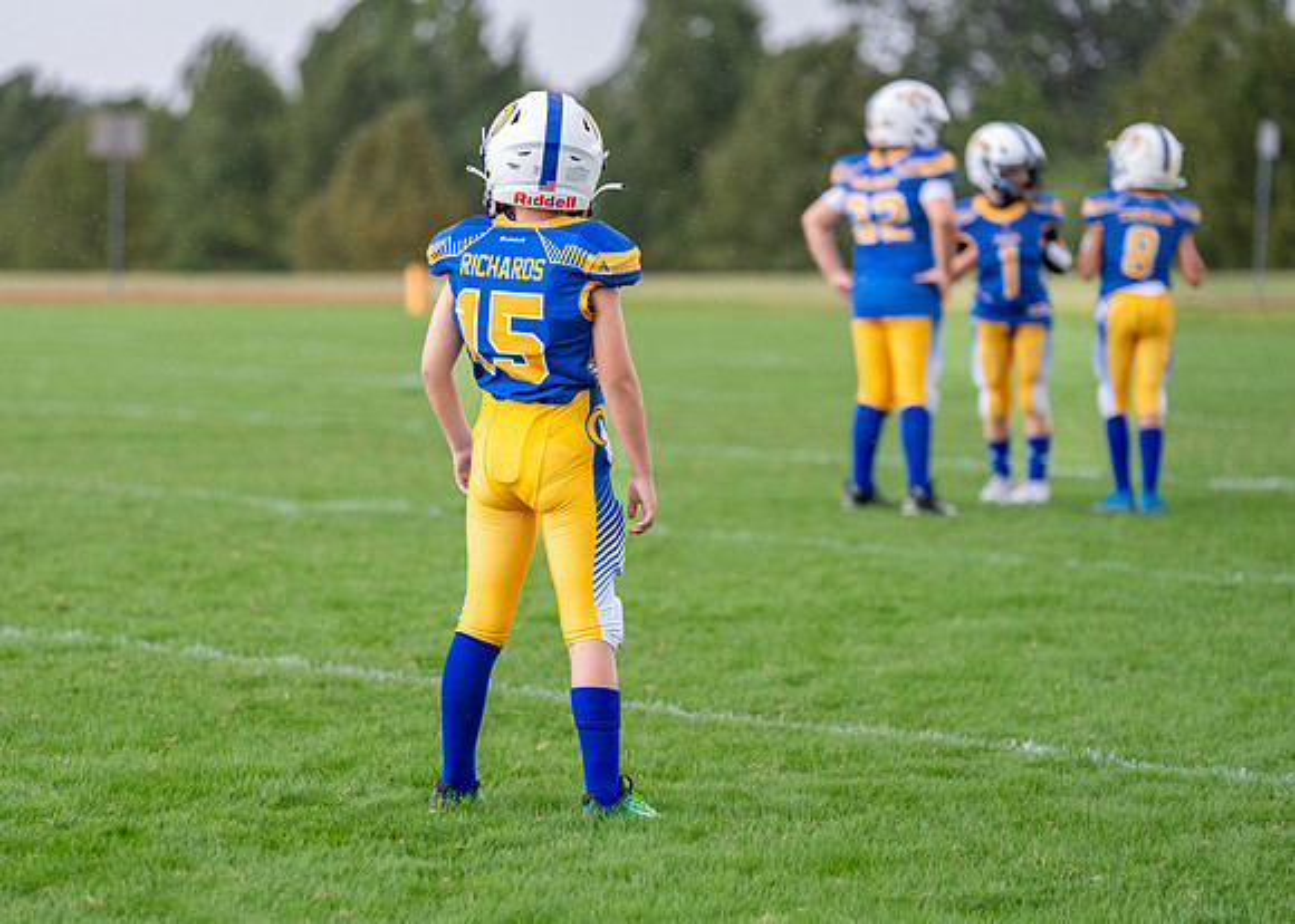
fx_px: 6708
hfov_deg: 11.0
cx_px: 507
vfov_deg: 7.9
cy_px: 540
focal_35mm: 182
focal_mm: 144
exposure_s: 1/1000
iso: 1000
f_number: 2.8
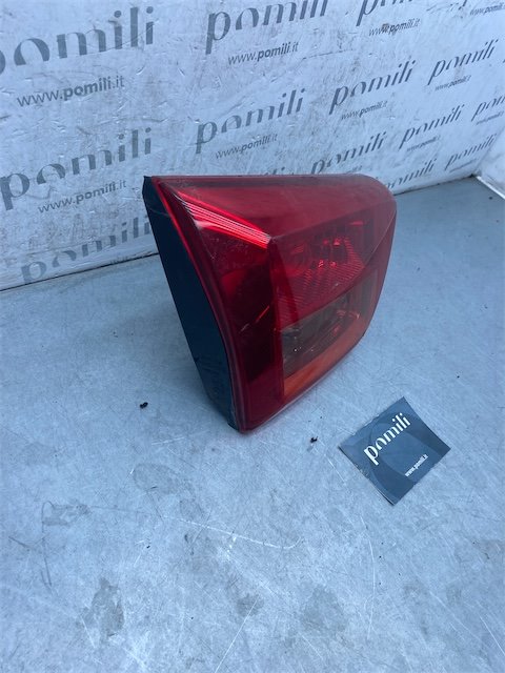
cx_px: 252
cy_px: 336
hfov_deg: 53.1
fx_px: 506
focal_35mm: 26
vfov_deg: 67.3
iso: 32
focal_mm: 4.25
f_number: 1.8
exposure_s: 1/706
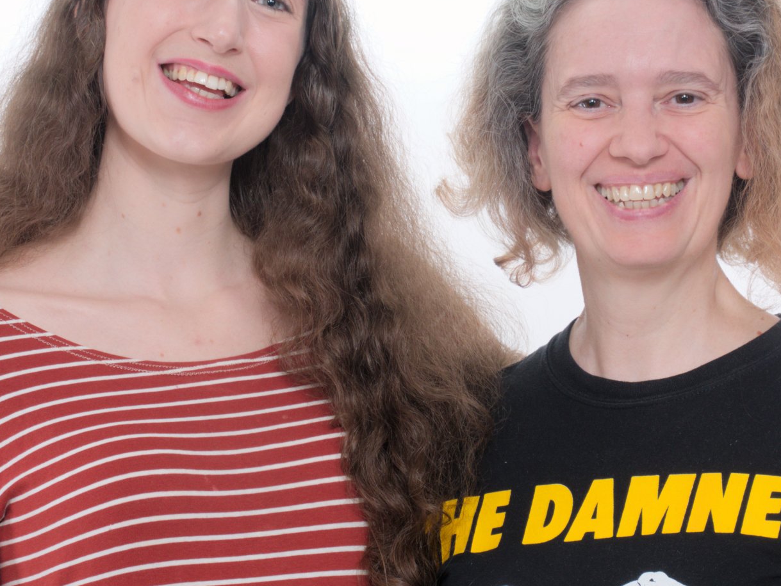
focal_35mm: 205
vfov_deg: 7.2
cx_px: 436
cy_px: 309
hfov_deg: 9.7
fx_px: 4625
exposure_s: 1/125
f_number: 10
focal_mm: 61
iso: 200
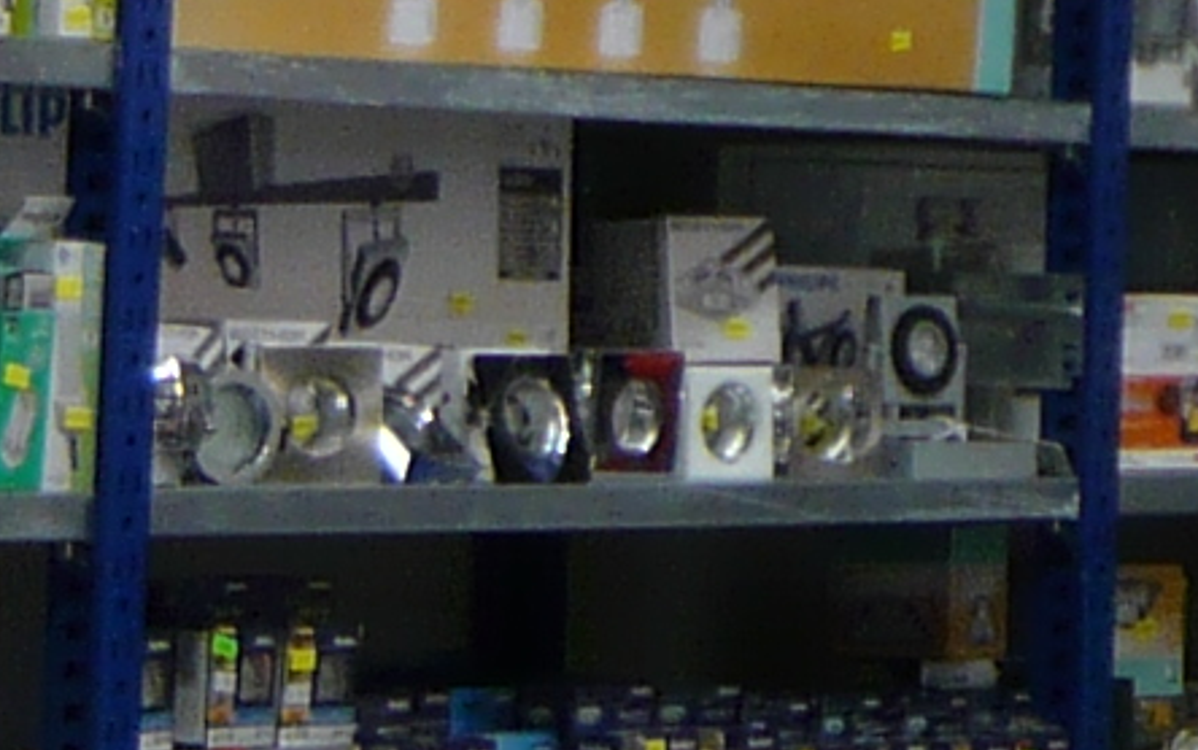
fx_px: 8395
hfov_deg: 7.8
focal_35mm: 257
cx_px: 2485
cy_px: -1141
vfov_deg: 5.0
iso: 100
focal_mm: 5.5
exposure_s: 1/60
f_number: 2.8
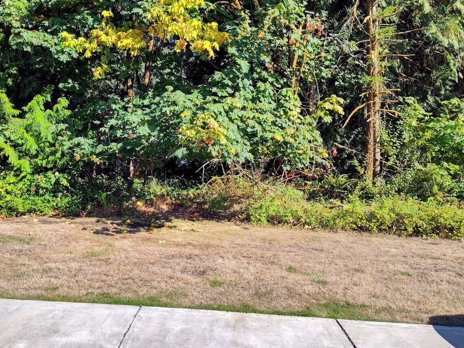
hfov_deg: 56.3
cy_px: 135
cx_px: 184
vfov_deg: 43.9
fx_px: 429
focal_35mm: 32
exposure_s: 1/1173
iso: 100
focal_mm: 5.56
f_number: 1.8
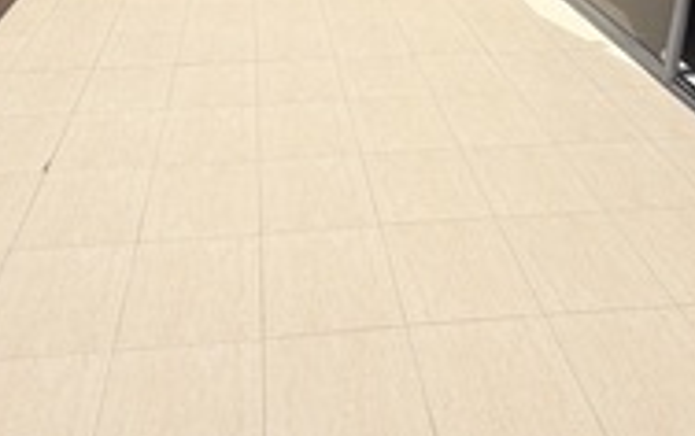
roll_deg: -0.8
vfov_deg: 30.2
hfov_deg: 53.9
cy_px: -87
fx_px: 683
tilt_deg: -13.8
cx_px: 320
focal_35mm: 36
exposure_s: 1/2237
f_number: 2.2
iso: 20
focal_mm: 2.22
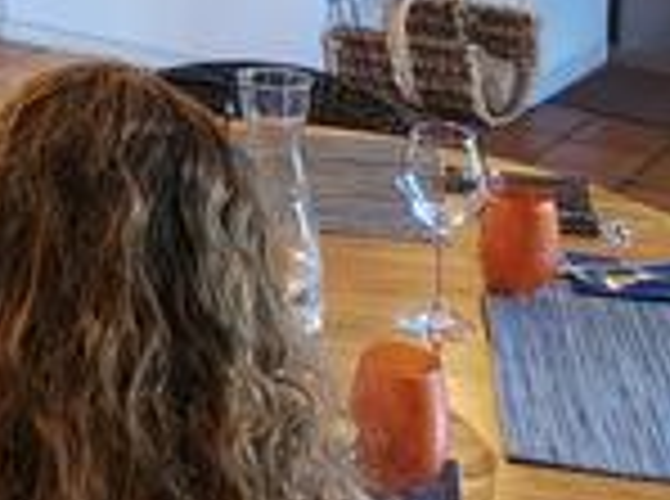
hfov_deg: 25.3
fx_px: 1352
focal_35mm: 70
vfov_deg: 19.5
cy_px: -131
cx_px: -112
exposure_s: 1/33.3
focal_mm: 2.2
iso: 400
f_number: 2.2
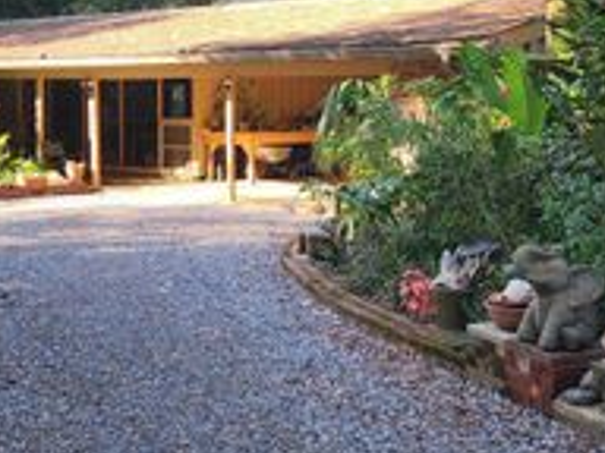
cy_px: 162
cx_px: 321
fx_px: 1049
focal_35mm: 60
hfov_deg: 32.2
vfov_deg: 24.3
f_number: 1.8
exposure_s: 1/180
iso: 40
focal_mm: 6.4
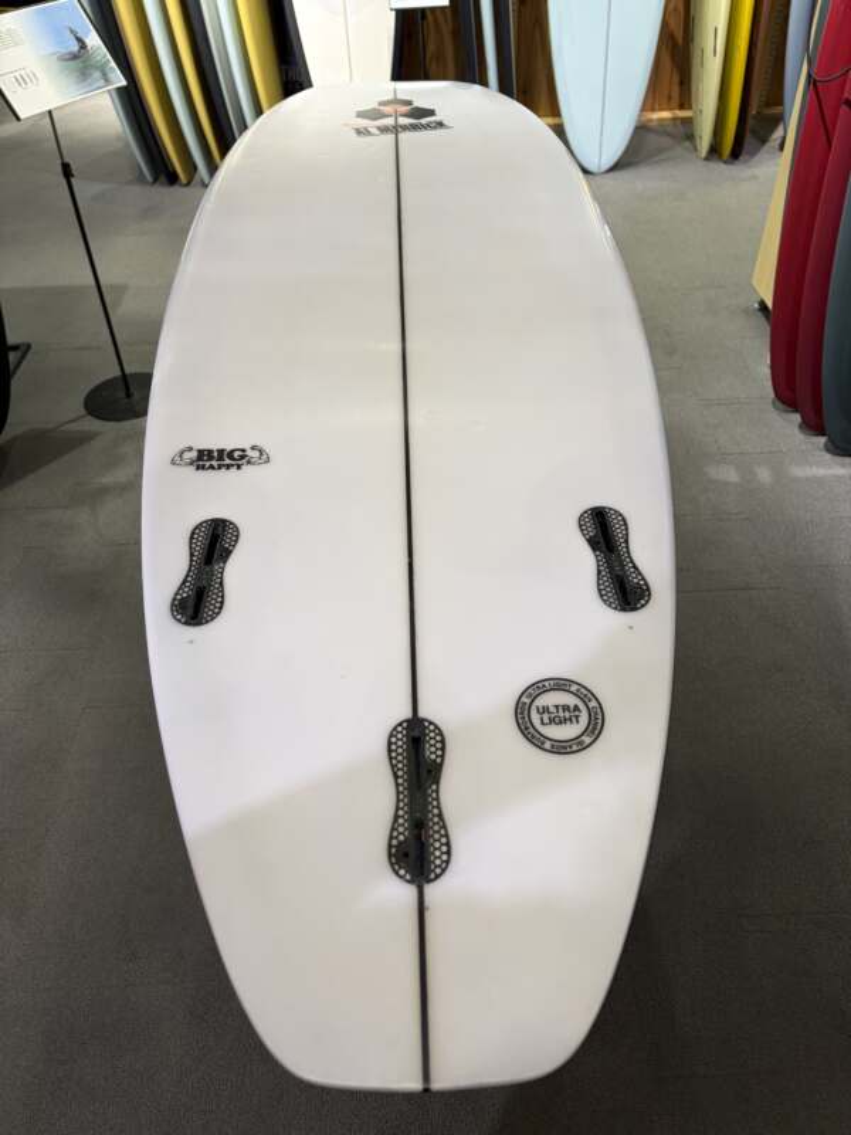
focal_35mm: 26
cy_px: 568
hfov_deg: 53.1
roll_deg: +2.4
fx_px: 852
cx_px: 426
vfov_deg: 67.3
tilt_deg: -43.2
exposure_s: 1/100
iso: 100
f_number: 1.6
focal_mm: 5.96
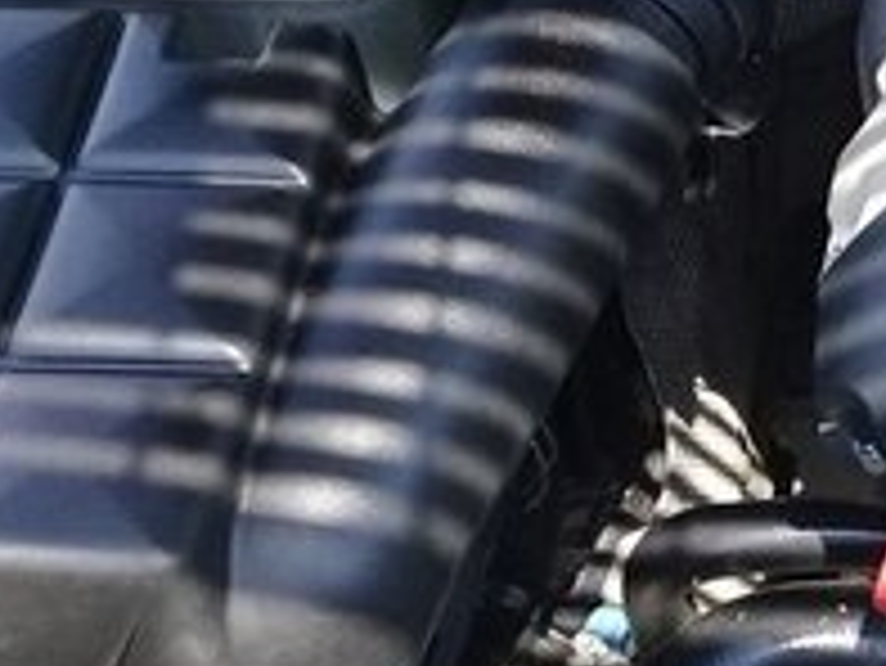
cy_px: 259
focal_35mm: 104
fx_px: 2664
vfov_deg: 14.2
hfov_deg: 17.0
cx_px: 1358
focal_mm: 3.3
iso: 50
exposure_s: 1/174
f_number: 2.2
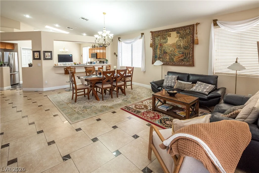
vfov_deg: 77.3
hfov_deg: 100.4
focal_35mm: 15
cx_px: 130
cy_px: 86
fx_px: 108
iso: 200
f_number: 8
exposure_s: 1/15
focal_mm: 10
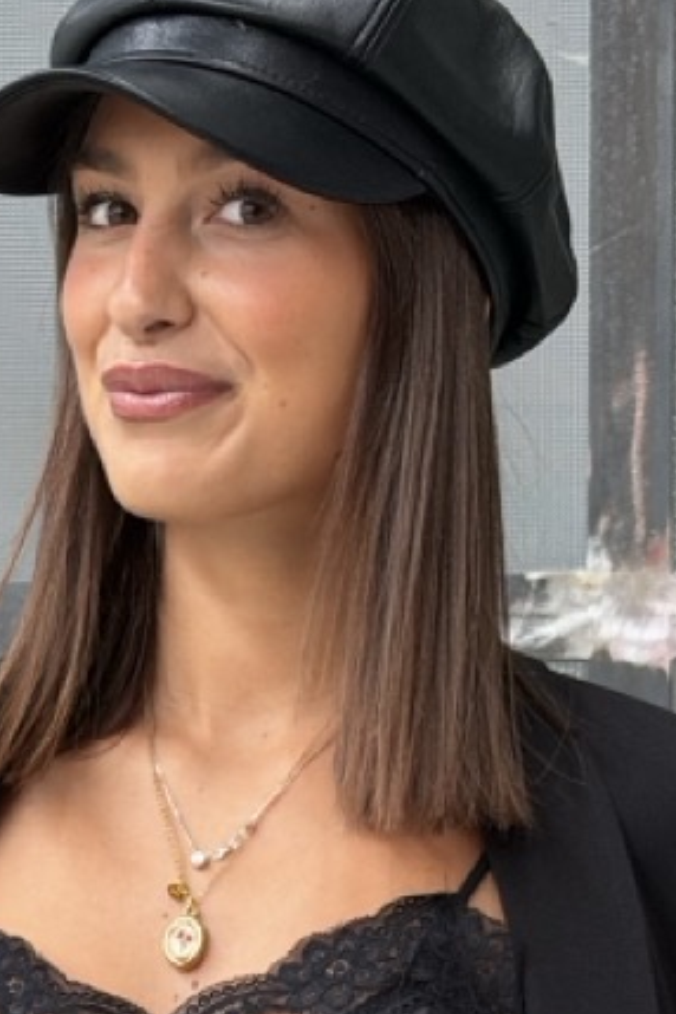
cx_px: 267
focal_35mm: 149
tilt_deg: -2.7
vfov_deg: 13.6
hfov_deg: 9.2
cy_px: 1049
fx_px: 4197
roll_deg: +0.4
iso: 250
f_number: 1.78
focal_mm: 6.76
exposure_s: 1/60
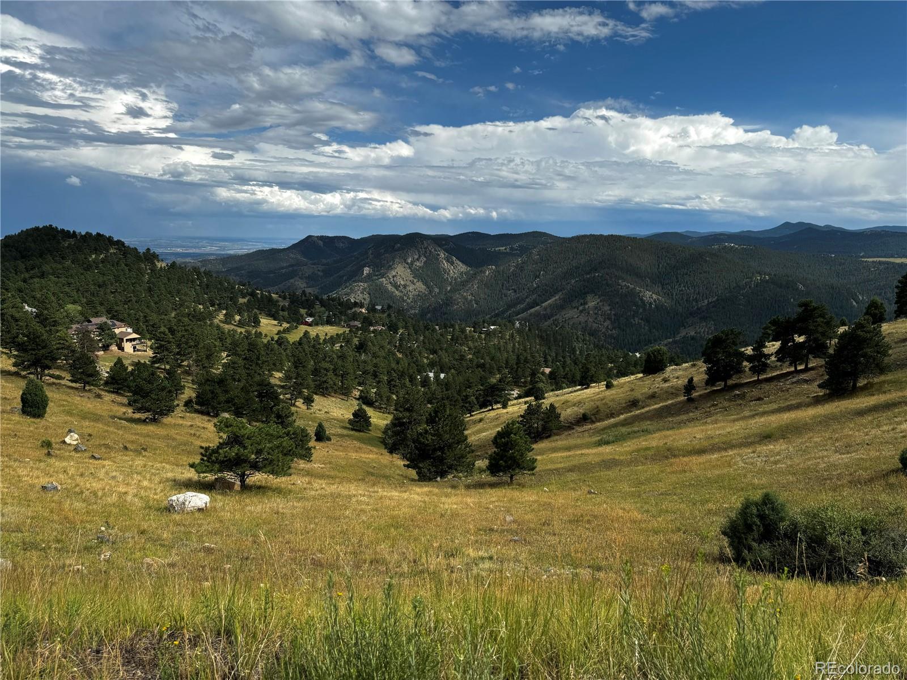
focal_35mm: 24
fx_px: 629
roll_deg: -1.7
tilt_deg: -9.5
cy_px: 340
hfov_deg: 71.6
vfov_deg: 56.8
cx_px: 454
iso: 80
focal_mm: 6.76
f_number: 1.78
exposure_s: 1/6410
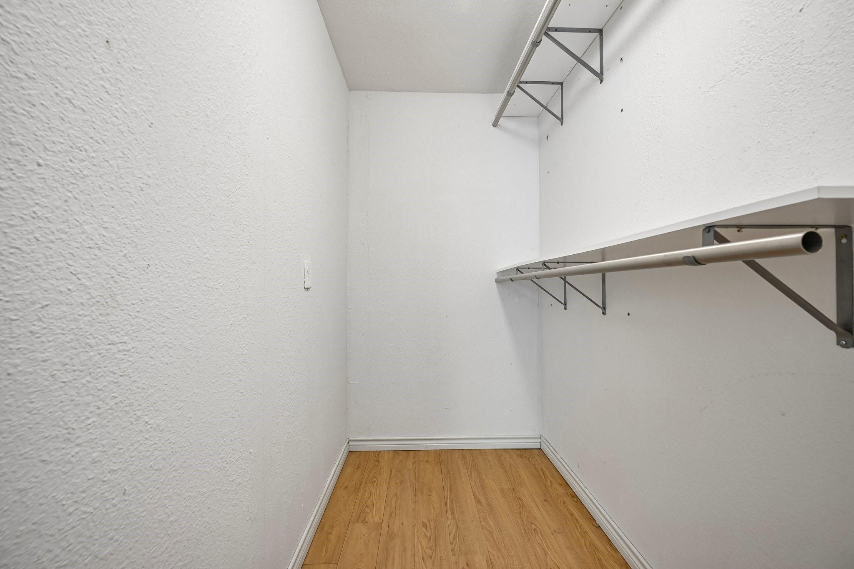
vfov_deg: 81.2
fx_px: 332
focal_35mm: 14
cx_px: 427
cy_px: 284
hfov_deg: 104.3
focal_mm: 14
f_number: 9
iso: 250
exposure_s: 1/3.33
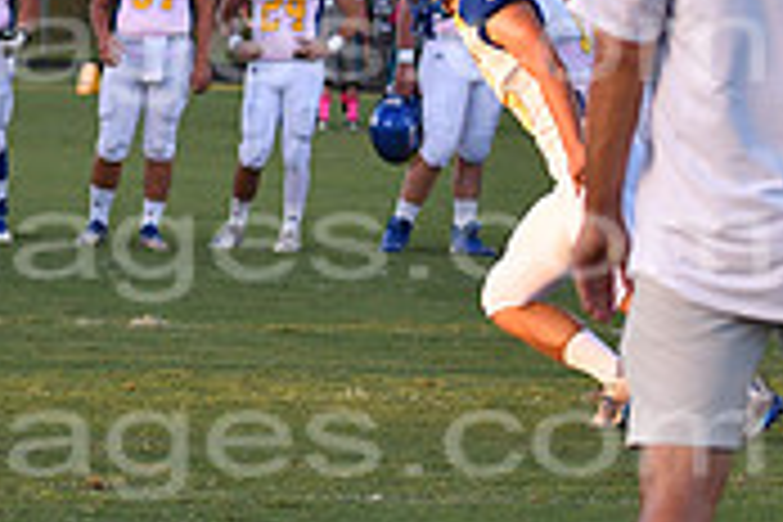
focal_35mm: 351
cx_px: -252
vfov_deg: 3.9
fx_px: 7634
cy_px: -245
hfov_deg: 5.8
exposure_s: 1/1250
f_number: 4
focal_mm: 70
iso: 640
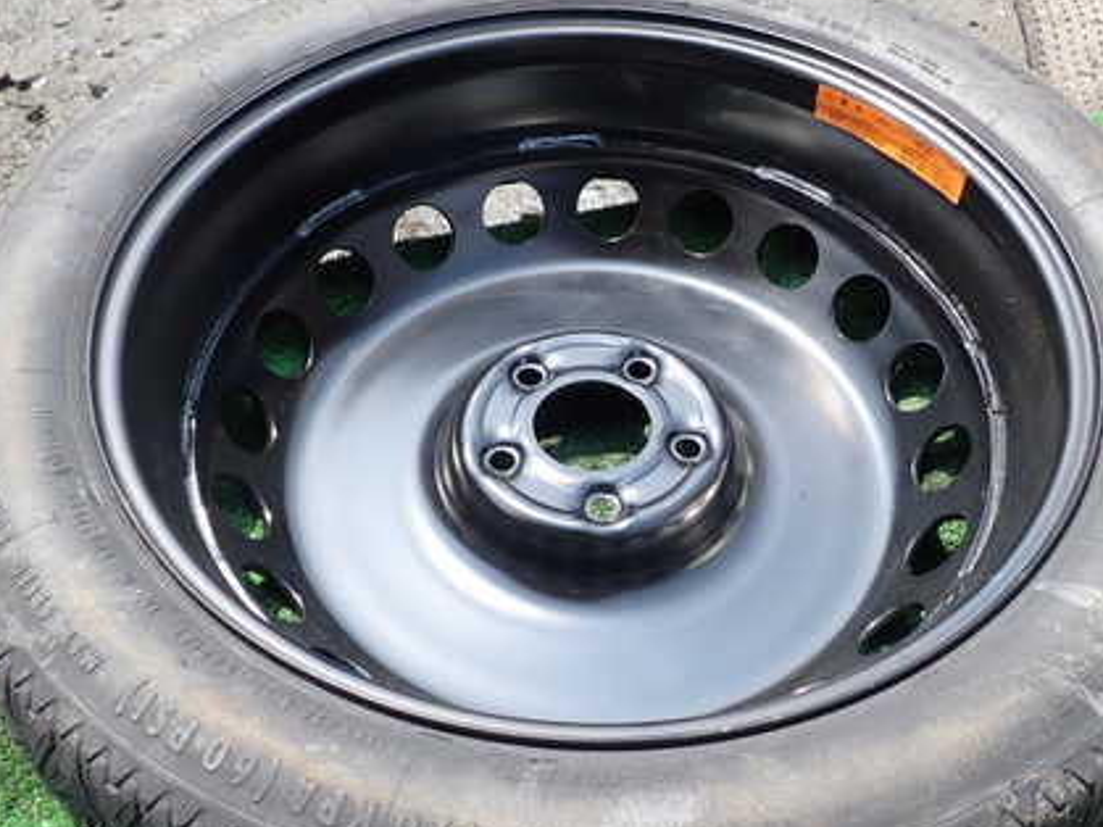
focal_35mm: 43
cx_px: 590
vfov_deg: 33.4
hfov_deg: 43.8
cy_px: 508
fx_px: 1370
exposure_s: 1/400
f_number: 3.2
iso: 100
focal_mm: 5.4
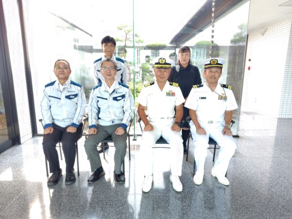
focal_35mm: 23
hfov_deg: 73.9
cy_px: 110
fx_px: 194
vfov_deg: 58.9
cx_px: 146
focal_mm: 5.6
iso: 151
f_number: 1.9
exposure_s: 1/60
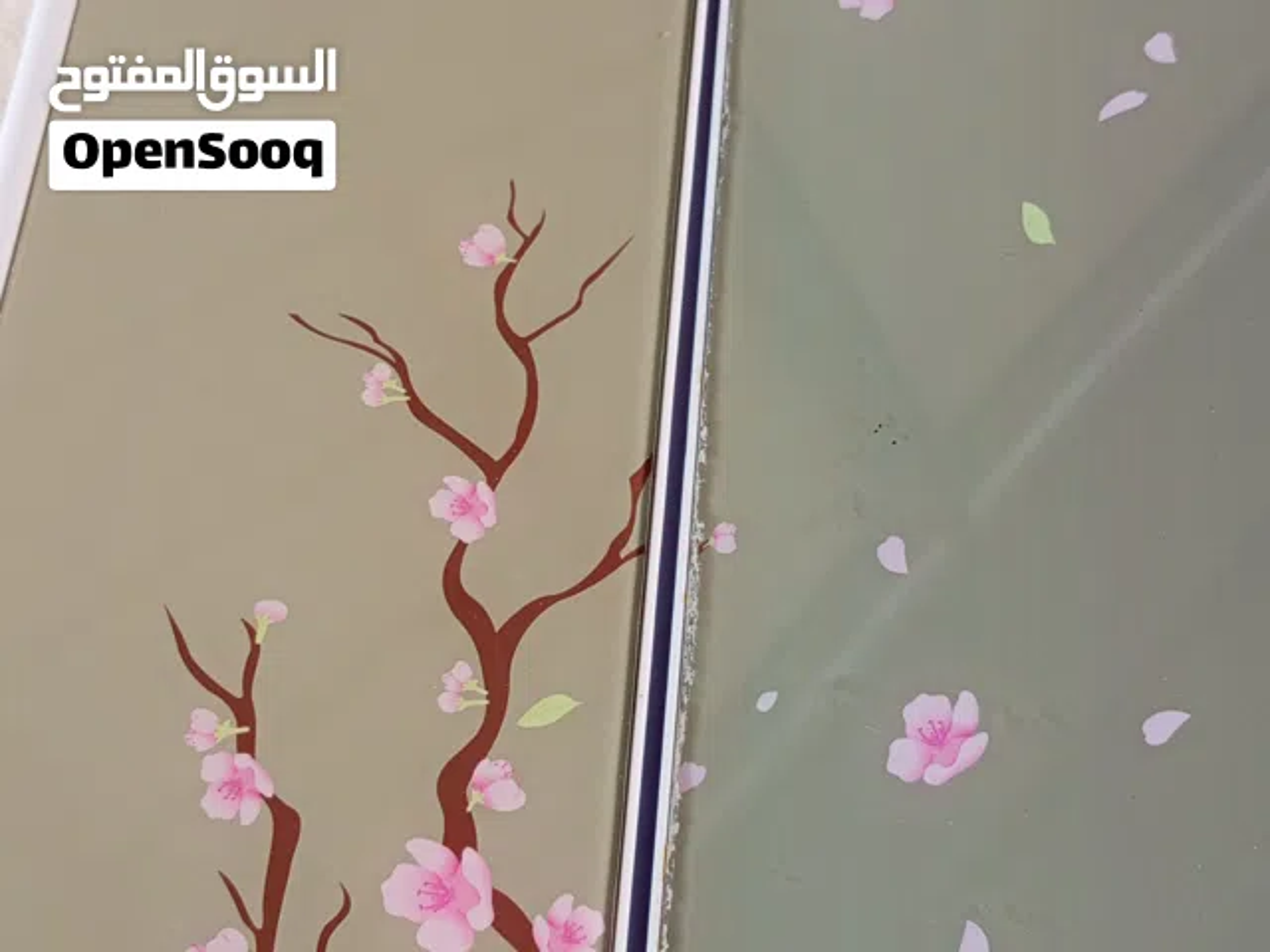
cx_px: 635
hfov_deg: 46.8
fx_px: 1468
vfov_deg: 36.0
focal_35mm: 40
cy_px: 476
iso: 255
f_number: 1.7
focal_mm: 5.24
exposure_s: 1/100
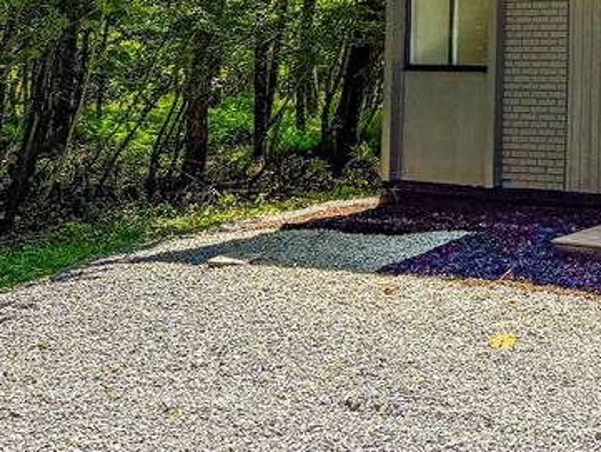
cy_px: -98
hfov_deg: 24.2
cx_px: 822
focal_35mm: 68
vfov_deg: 20.2
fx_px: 1181
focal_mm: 6.76
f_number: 1.8
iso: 100
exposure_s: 1/950
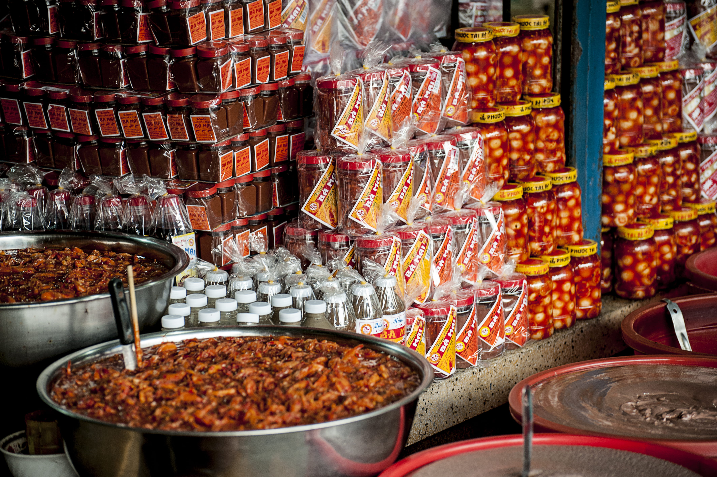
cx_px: 358
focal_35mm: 110
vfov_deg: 12.4
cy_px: 238
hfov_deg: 18.6
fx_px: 2189
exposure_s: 1/20
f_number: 4.5
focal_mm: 110
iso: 800
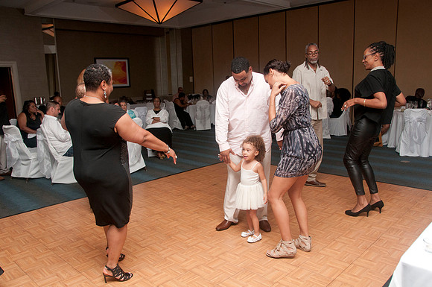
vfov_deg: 43.5
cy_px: 144
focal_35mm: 30
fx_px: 359
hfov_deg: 62.0
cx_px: 216
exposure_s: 1/125
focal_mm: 20
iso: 400
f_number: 6.3
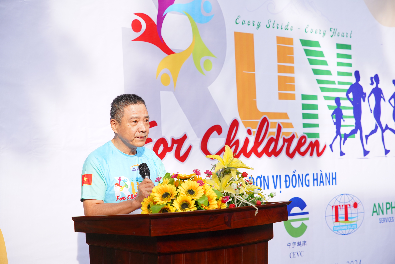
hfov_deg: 29.8
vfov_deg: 20.1
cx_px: 198
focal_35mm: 68
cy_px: 132
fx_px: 742
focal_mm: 67.6
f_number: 4
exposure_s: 1/800
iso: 640
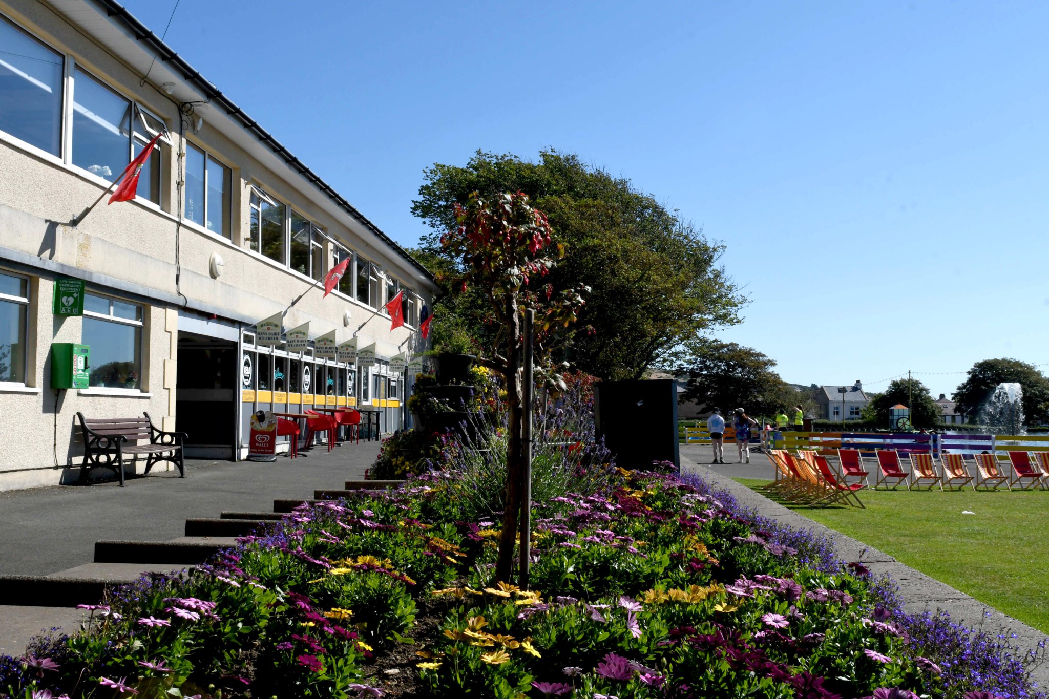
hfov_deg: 53.1
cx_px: 524
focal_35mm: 36
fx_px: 1049
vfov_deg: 36.9
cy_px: 350
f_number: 13
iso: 500
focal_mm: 24
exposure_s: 1/640
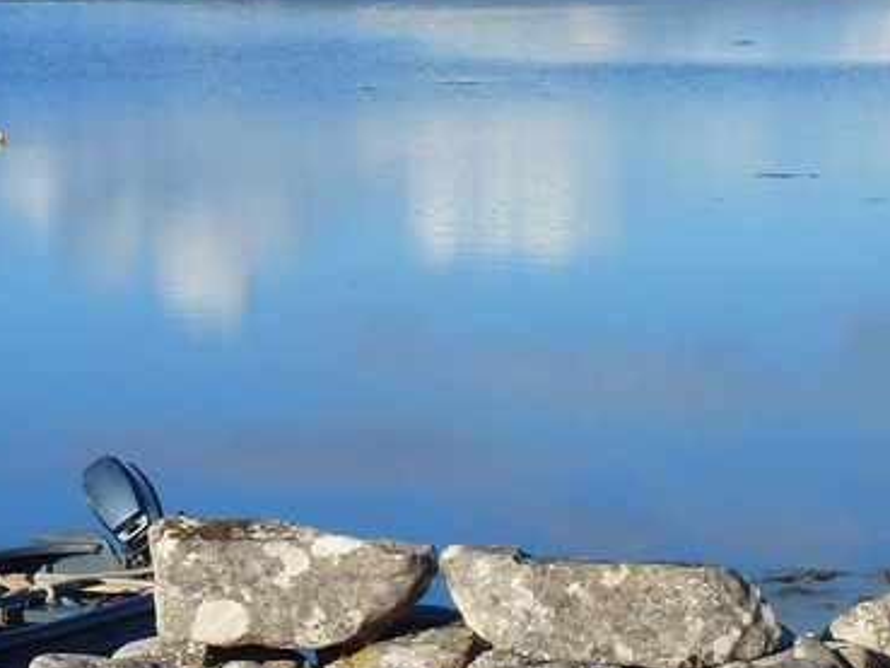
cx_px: 106
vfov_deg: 8.9
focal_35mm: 166
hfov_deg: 11.8
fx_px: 4269
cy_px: 395
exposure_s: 1/800
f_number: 4.1
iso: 100
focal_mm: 8.7
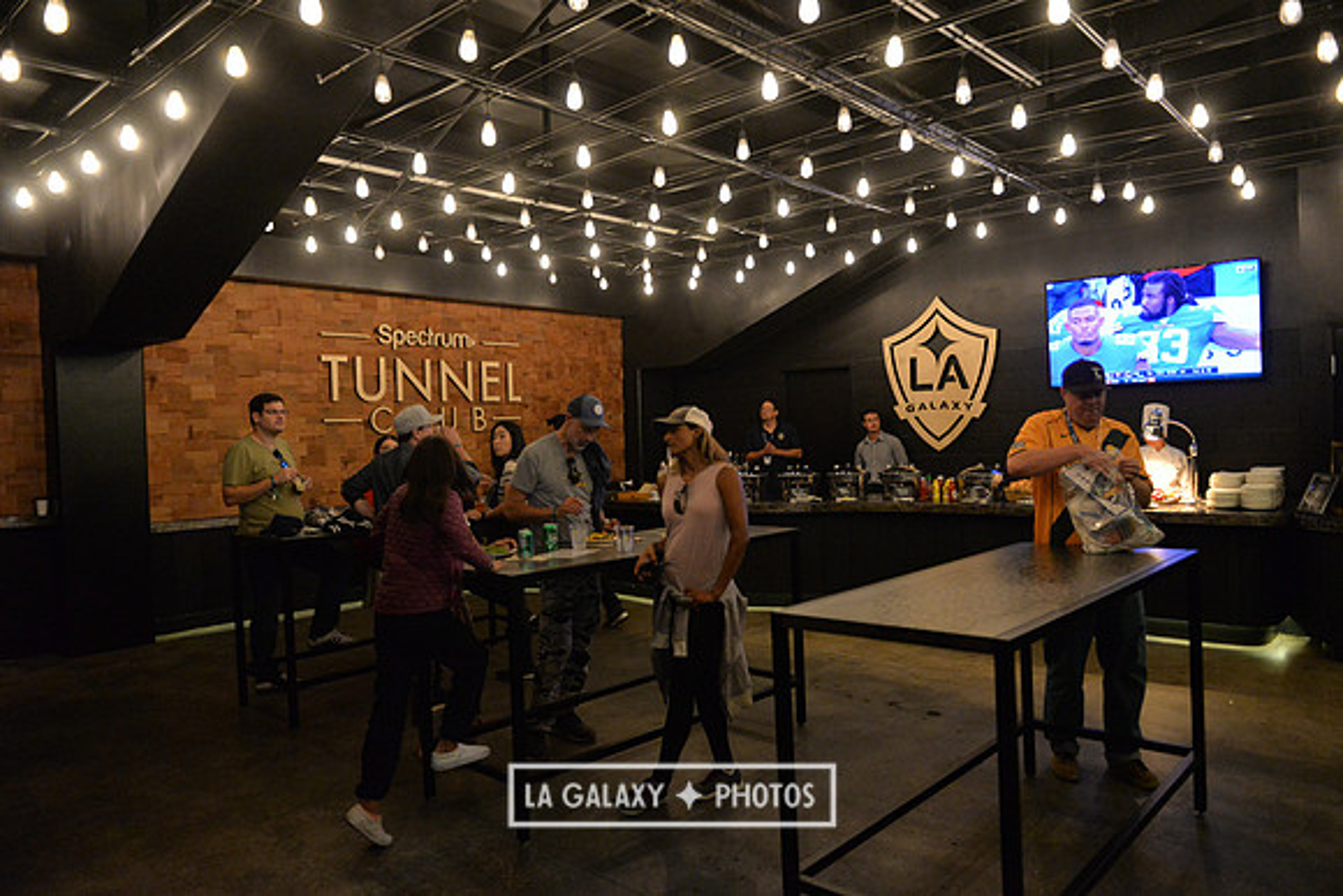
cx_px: 672
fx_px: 896
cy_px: 448
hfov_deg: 73.7
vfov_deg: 53.2
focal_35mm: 24
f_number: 2.8
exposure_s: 1/400
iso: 4000
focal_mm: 24
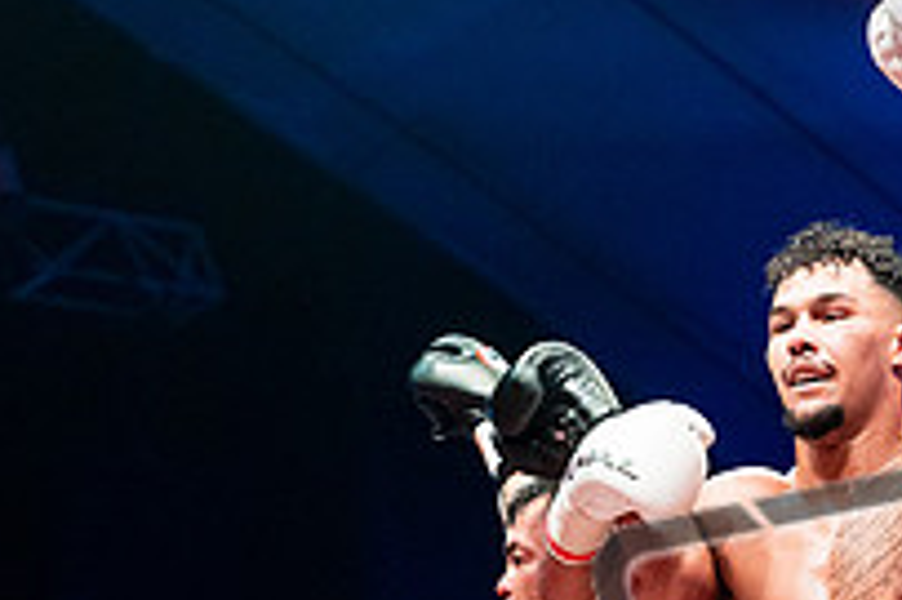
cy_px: 602
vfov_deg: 9.5
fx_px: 3580
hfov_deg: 14.3
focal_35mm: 143
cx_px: 604
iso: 4000
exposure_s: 1/1000
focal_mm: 50
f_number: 2.8
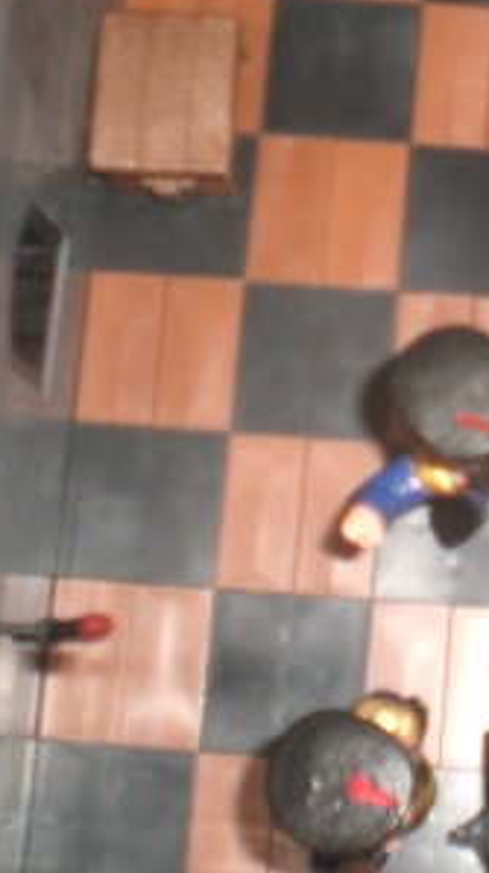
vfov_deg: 23.8
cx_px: 621
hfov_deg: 13.1
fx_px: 2057
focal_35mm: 89
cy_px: 267
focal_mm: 6.3
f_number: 3.1
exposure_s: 1/60
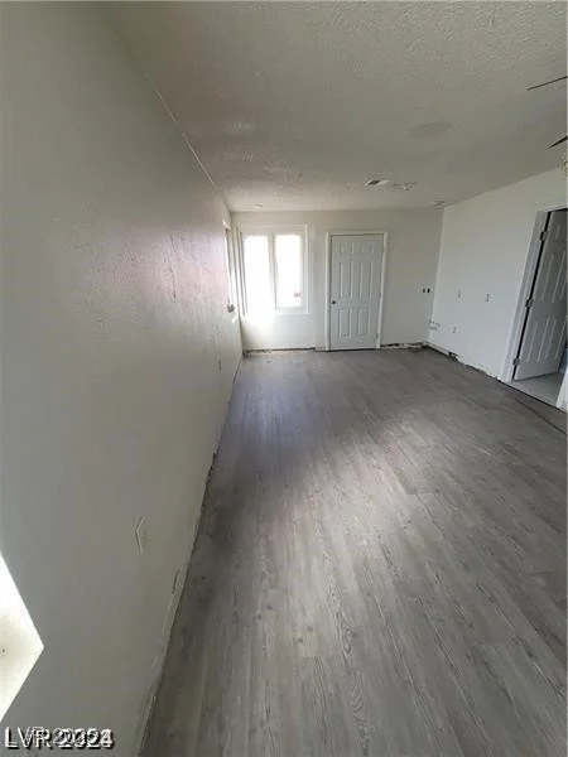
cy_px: 378
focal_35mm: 13
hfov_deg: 89.9
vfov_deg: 106.2
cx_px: 284
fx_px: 284
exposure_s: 1/120
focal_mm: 2.2
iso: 80
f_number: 2.2
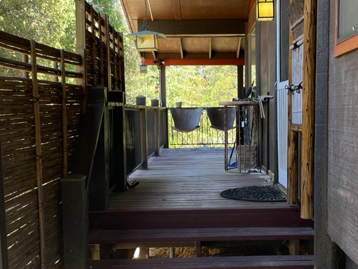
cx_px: 218
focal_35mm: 55
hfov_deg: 34.8
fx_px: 569
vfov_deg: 26.5
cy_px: 156
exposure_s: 1/121
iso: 32
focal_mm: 4.2
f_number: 1.6
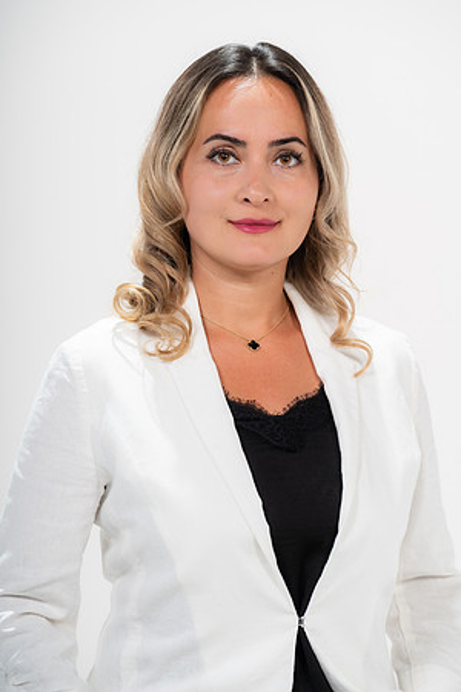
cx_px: 230
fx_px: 2593
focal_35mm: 135
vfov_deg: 15.2
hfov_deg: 10.2
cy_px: 346
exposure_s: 1/200
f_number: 5.6
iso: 320
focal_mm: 135
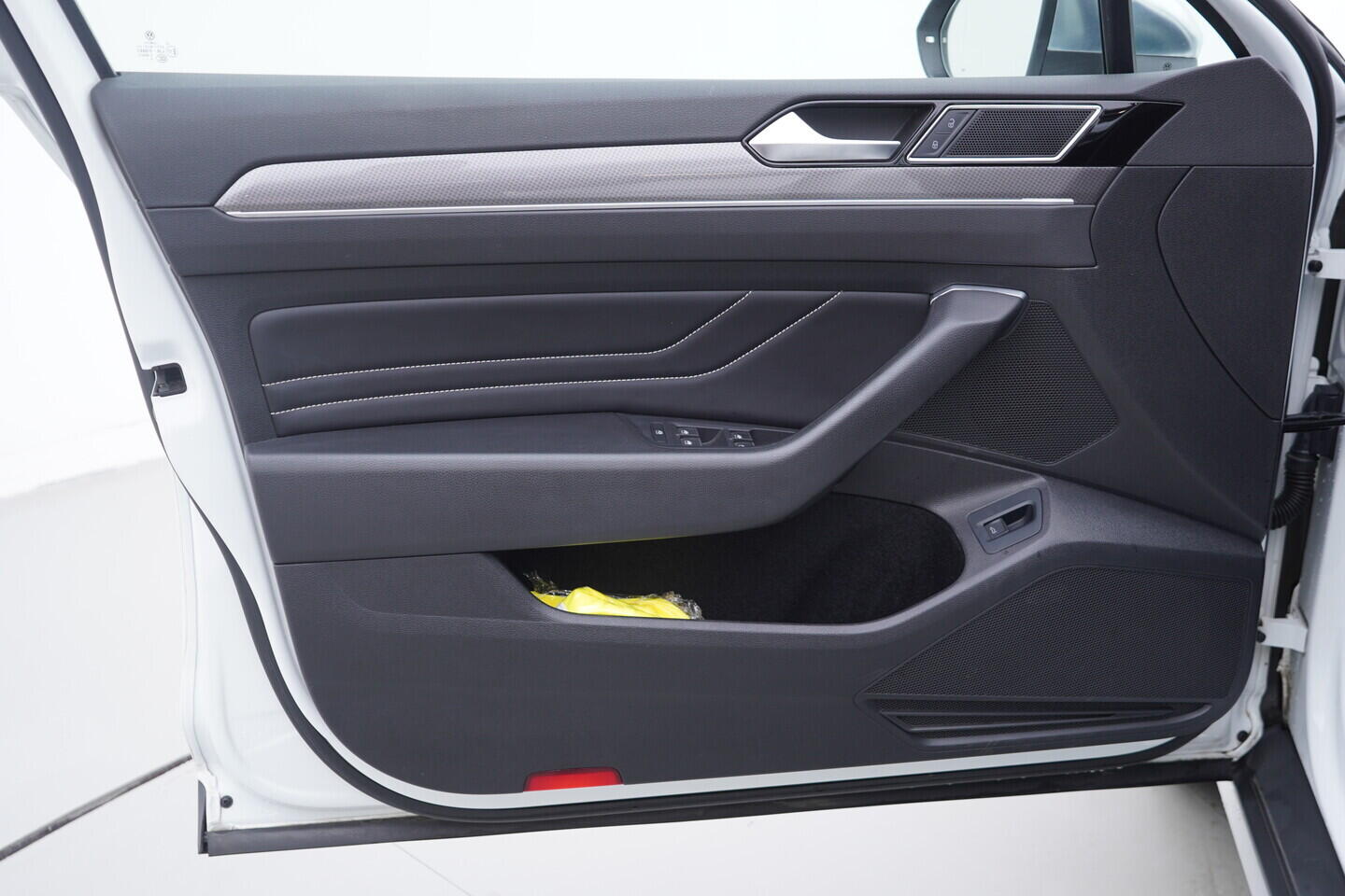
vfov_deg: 36.9
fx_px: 1345
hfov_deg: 53.1
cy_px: 448
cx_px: 672
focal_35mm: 36
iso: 125
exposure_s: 1/40
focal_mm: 24
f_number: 3.2
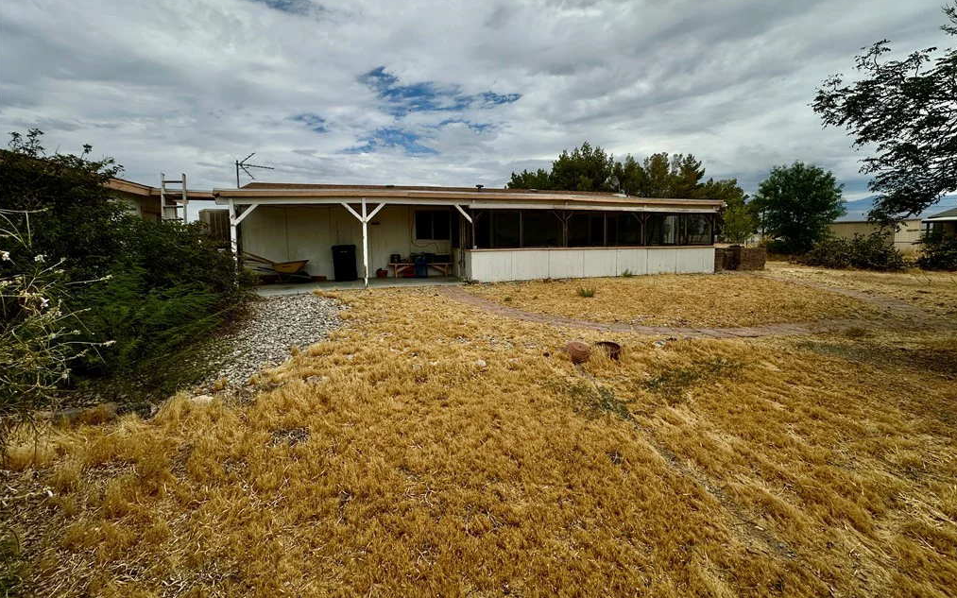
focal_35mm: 15
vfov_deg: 74.5
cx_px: 479
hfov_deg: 101.5
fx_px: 391
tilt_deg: -3.2
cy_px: 266
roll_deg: +0.9
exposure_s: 1/7813
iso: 50
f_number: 2.2
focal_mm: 2.22
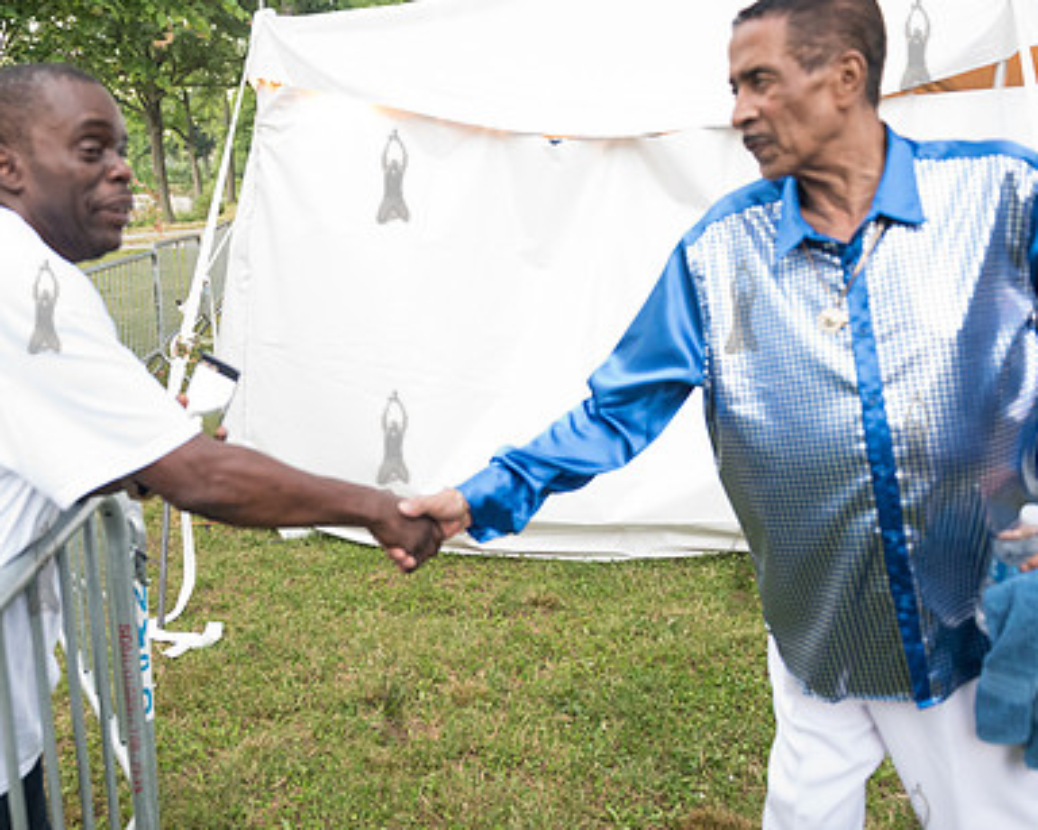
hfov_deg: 52.3
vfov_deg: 43.3
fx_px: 1044
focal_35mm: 34
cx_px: 392
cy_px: 437
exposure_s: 1/80
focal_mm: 24
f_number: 2.8
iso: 3200
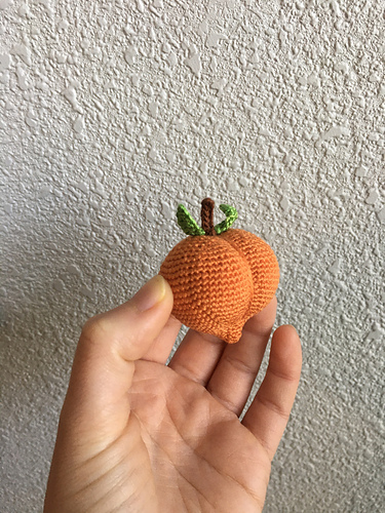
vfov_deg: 61.7
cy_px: 256
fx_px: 430
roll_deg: +8.9
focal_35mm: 29
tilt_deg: -28.2
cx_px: 192
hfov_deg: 48.2
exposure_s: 1/30
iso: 40
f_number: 2.2
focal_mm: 4.15
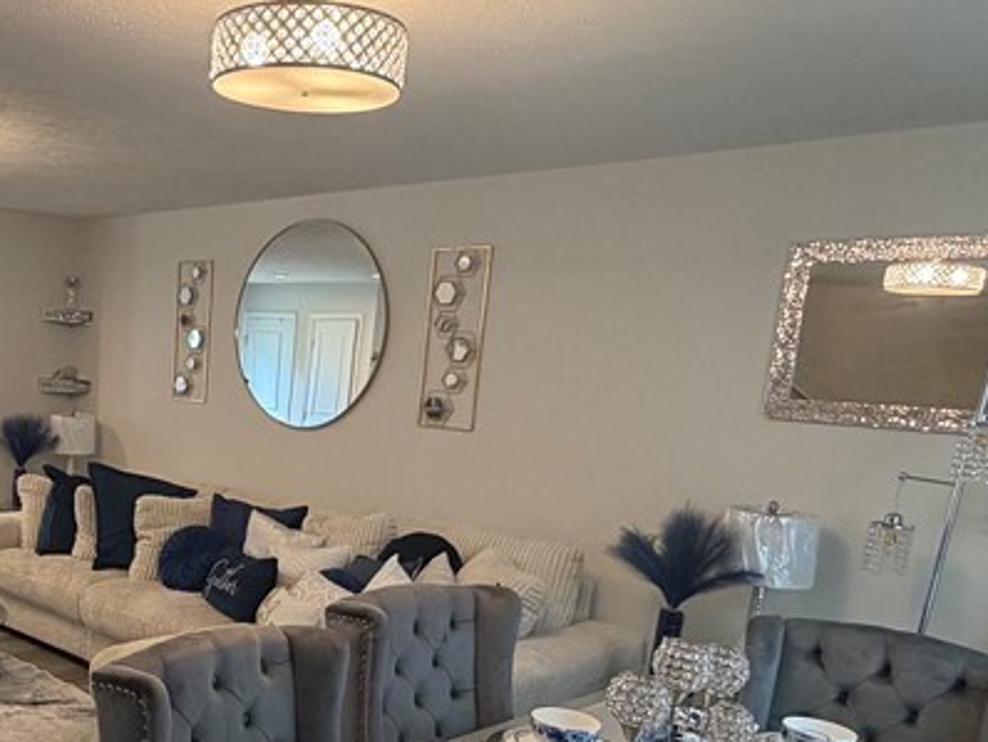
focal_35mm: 36
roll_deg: -3.3
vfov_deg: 38.7
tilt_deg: -10.7
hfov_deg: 48.4
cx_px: 194
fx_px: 1028
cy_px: 553
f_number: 2.2
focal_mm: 2.22
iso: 200
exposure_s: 1/60
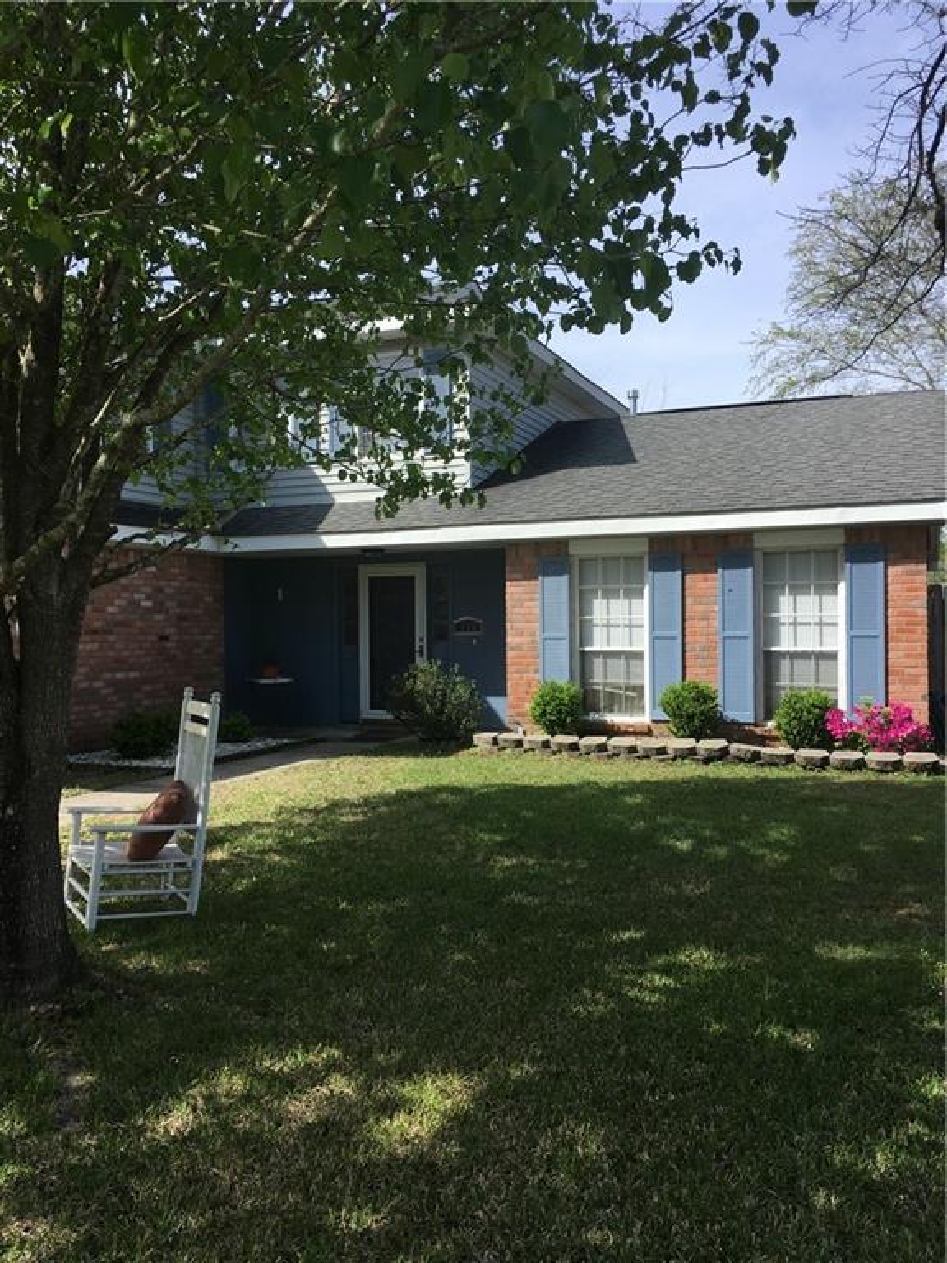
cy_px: 632
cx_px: 474
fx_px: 1058
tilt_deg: -0.4
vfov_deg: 61.7
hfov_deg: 48.2
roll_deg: +0.7
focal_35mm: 29
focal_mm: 4.15
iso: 25
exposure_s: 1/884
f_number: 2.2
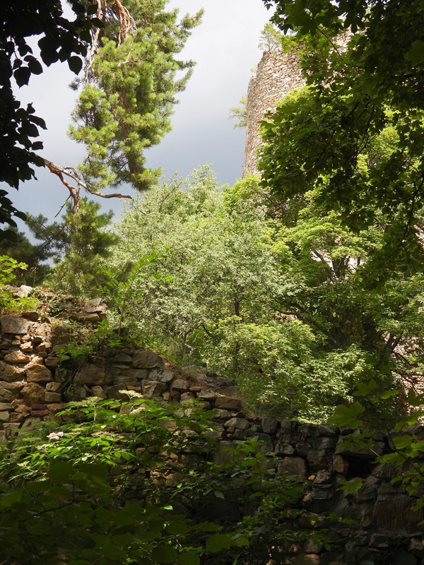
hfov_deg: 19.6
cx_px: 212
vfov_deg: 26.0
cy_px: 282
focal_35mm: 75
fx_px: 1225
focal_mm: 13.4
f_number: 3.5
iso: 100
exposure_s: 1/400
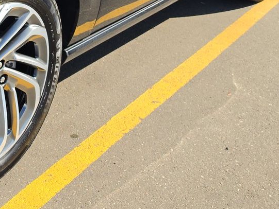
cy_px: -57
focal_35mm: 68
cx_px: -62
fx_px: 548
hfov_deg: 25.4
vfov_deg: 20.0
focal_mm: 6.5
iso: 63
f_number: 1.4
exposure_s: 1/3058
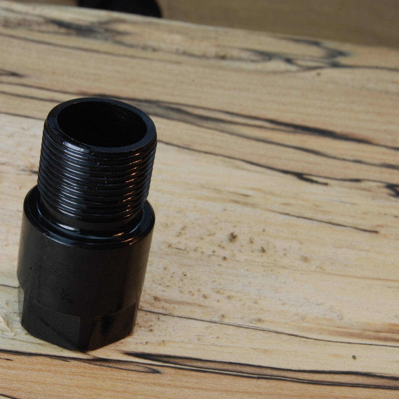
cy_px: 198
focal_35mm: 106
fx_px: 1378
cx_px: 101
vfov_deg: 16.5
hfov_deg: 16.4
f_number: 22
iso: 200
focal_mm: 55
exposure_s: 1/8
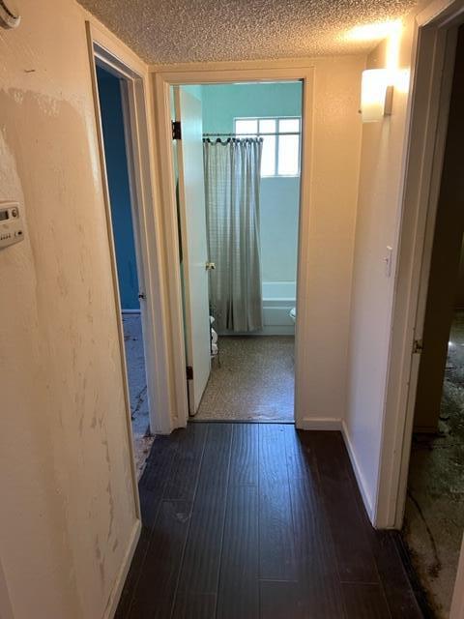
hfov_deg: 53.1
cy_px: 310
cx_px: 232
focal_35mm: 26
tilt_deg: -18.3
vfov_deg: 67.3
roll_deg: +0.2
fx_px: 465
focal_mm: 5.7
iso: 160
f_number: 1.5
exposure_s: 1/60
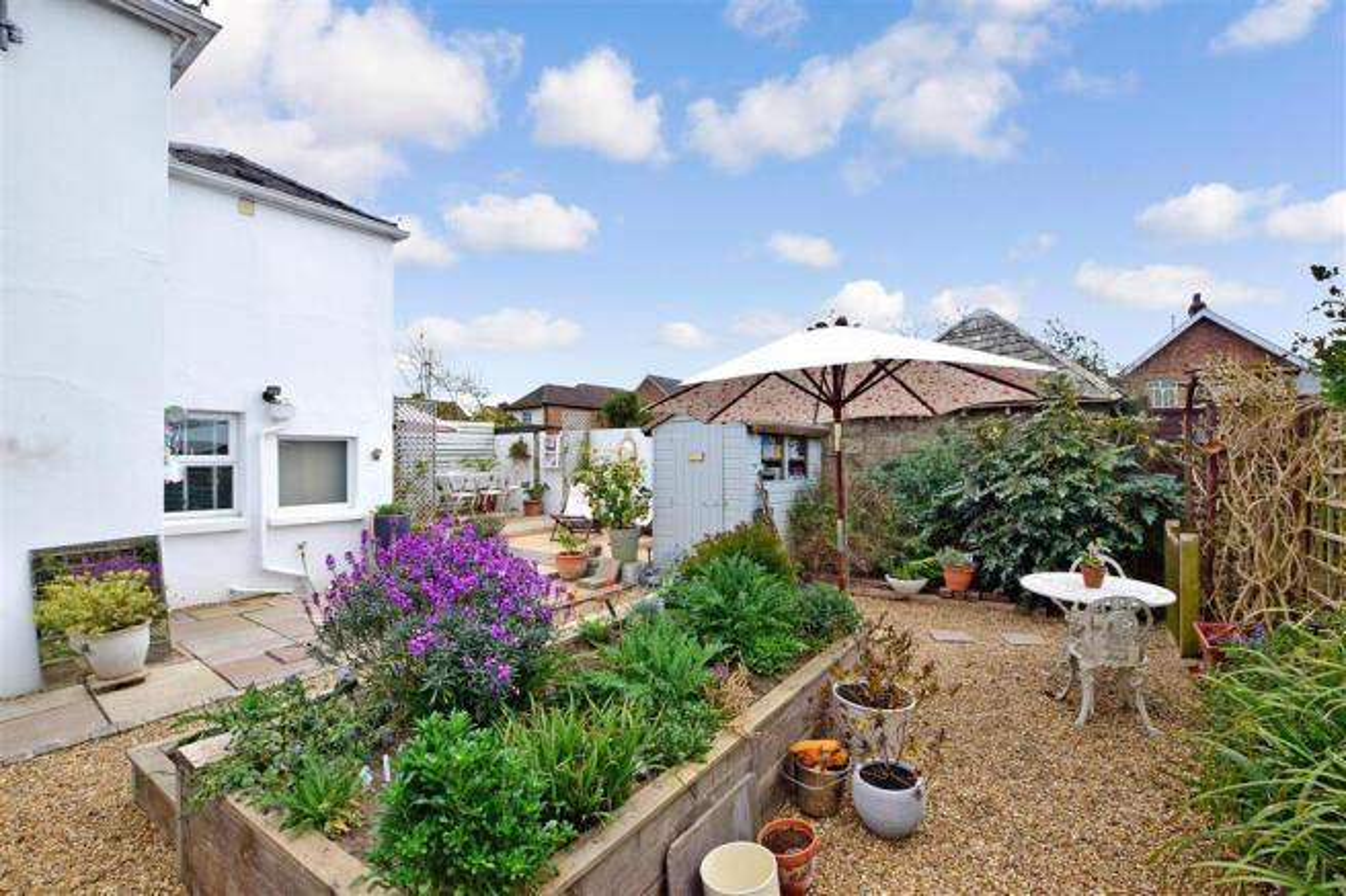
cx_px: 673
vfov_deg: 77.3
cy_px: 448
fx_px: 561
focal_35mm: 15
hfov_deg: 100.4
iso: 400
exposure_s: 1/200
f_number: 10
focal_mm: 10
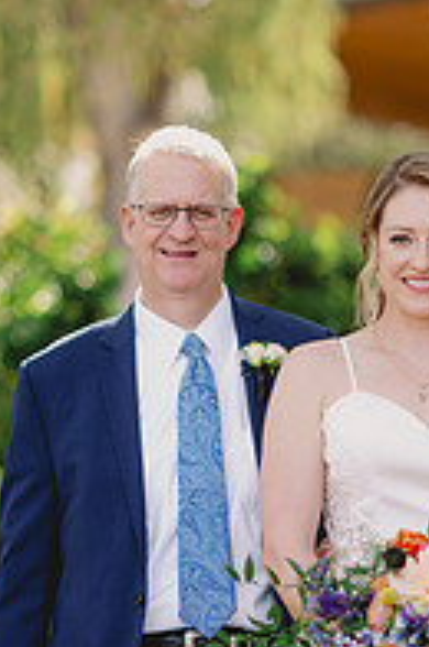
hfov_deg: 7.0
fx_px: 3498
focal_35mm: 195
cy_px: 581
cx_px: 414
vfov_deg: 10.5
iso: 50
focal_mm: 85
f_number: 2
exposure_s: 1/320
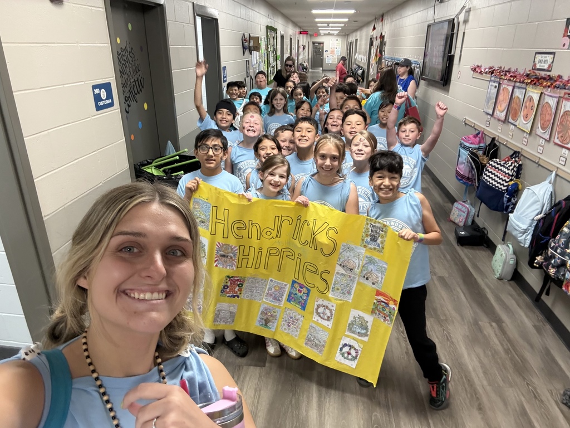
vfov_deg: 58.9
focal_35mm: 23
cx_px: 285
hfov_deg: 73.9
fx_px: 379
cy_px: 214
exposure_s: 1/60
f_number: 1.9
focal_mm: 2.69
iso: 320
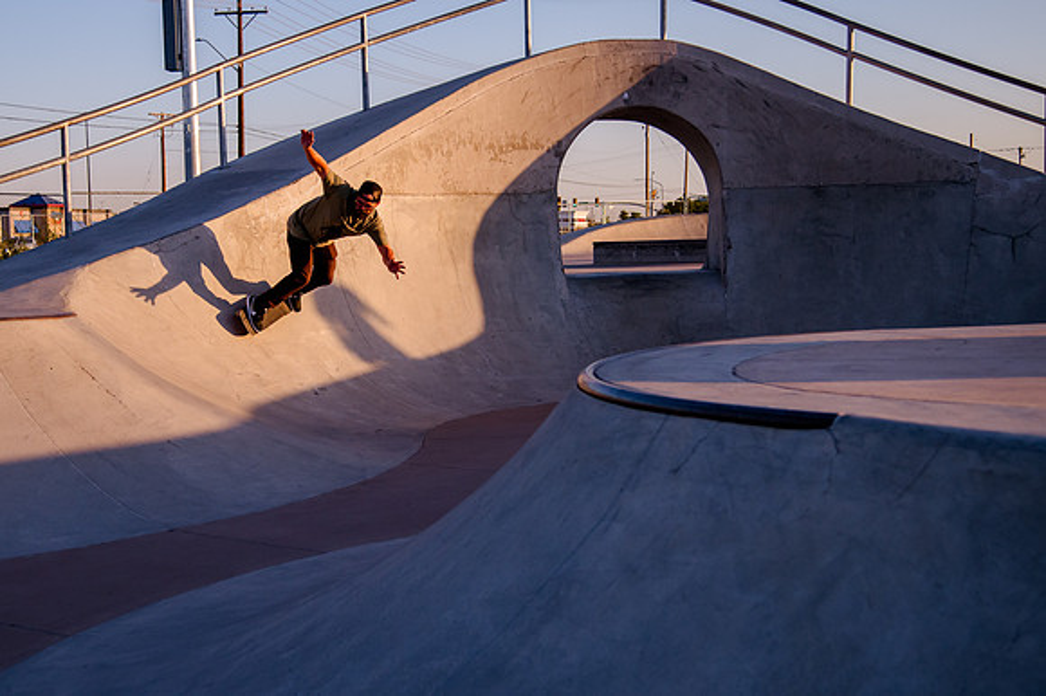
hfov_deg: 34.5
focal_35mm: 58
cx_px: 399
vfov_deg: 23.5
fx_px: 1673
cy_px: 346
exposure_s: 1/3200
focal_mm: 44
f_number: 4
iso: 1000
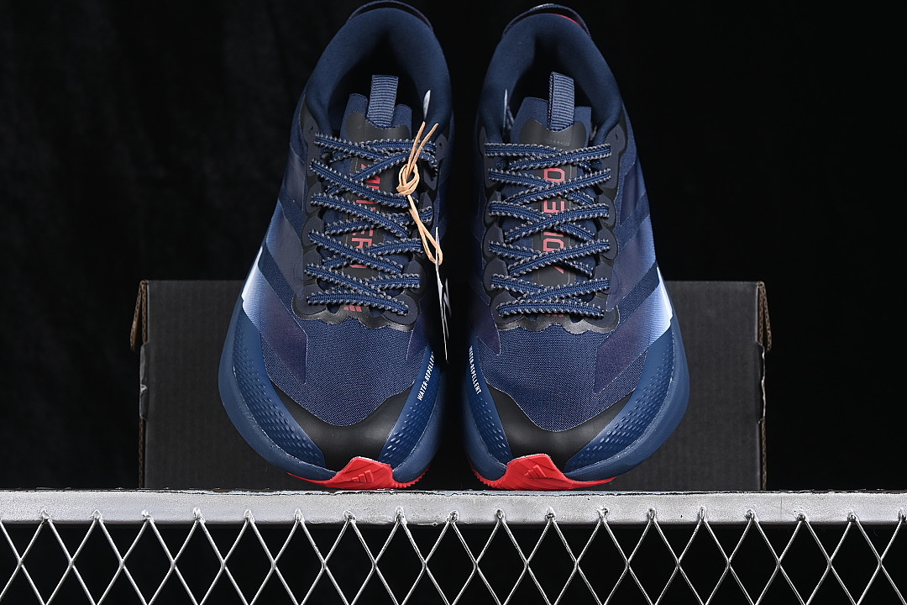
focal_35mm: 75
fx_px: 1889
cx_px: 454
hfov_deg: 27.0
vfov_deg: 18.2
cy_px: 302
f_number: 6.3
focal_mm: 50
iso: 160
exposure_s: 1/60
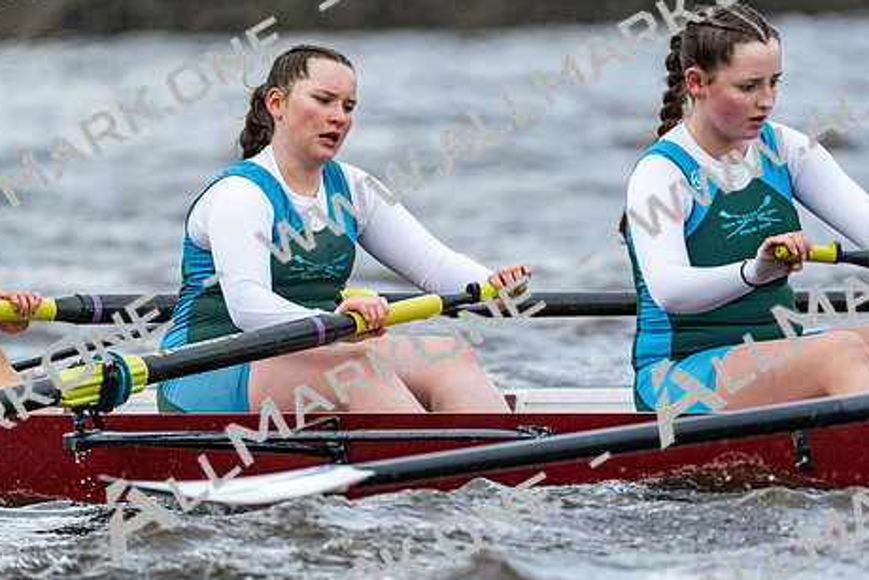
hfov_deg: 2.7
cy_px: 269
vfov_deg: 1.8
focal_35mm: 756
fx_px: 18254
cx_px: 489
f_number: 6.3
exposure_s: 1/1600
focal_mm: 600
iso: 4000
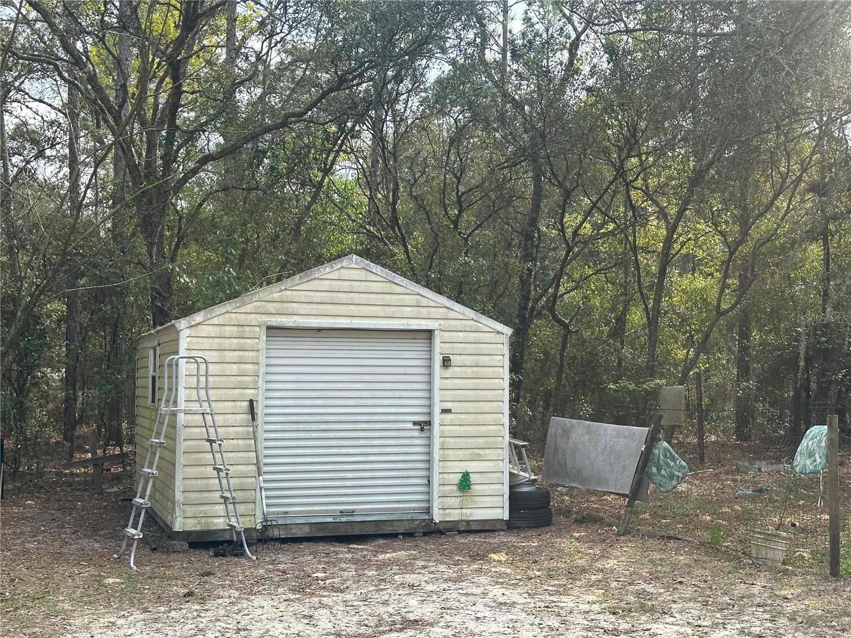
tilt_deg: -3.5
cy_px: 319
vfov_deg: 30.3
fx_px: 1180
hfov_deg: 39.7
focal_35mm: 48
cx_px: 426
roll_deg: +1.0
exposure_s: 1/1227
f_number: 1.78
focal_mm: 6.86
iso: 64
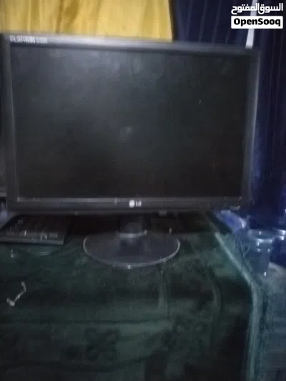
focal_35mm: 26
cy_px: 190
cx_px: 143
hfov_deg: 53.1
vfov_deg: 67.3
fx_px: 286
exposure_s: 1/10
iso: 9536
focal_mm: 4.75
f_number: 1.8
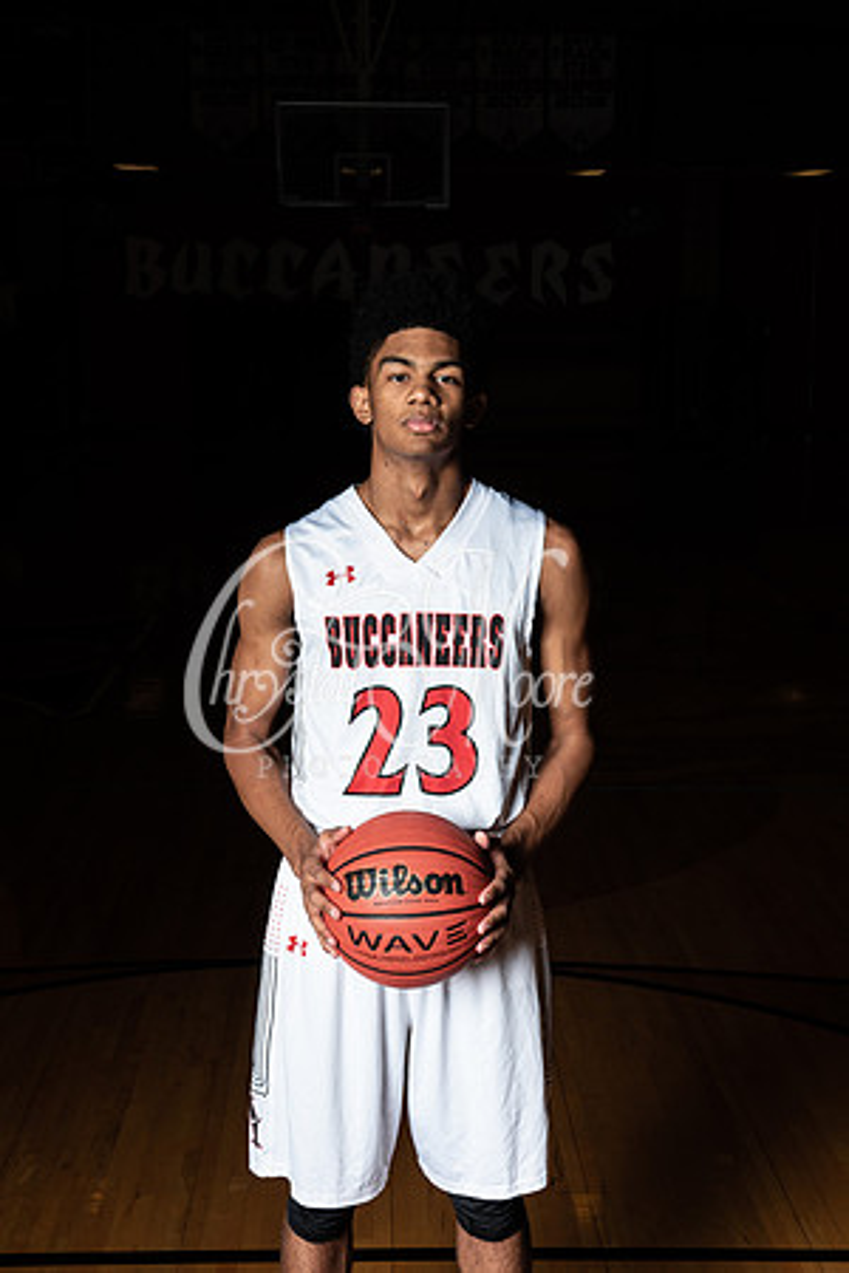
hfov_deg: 23.4
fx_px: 2052
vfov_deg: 34.5
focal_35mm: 58
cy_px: 636
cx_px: 424
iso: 320
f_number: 14
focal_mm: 58
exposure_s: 1/200
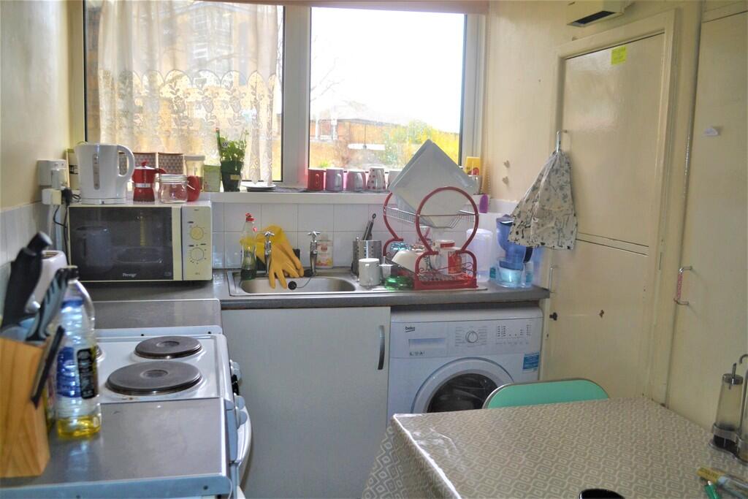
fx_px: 623
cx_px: 374
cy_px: 250
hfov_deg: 61.9
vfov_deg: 43.6
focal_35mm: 30
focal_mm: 20
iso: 400
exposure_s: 1/125
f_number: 4
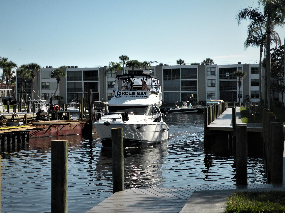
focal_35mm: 72
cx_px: 143
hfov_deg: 27.0
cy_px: 114
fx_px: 593
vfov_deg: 20.4
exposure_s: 1/920
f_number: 3.5
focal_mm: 11.9
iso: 64
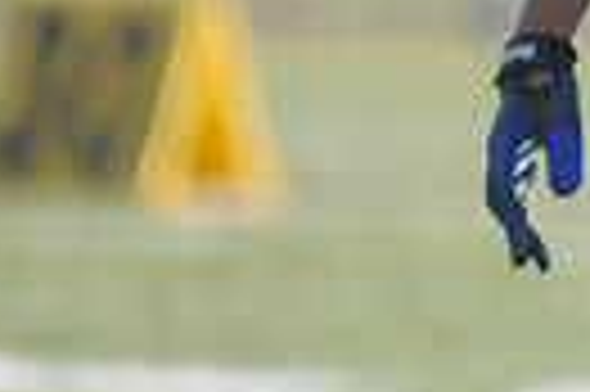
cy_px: -295
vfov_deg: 0.5
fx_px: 43491
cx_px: 838
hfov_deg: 0.8
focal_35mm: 2657
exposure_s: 1/4000
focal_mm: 400
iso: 1600
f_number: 4
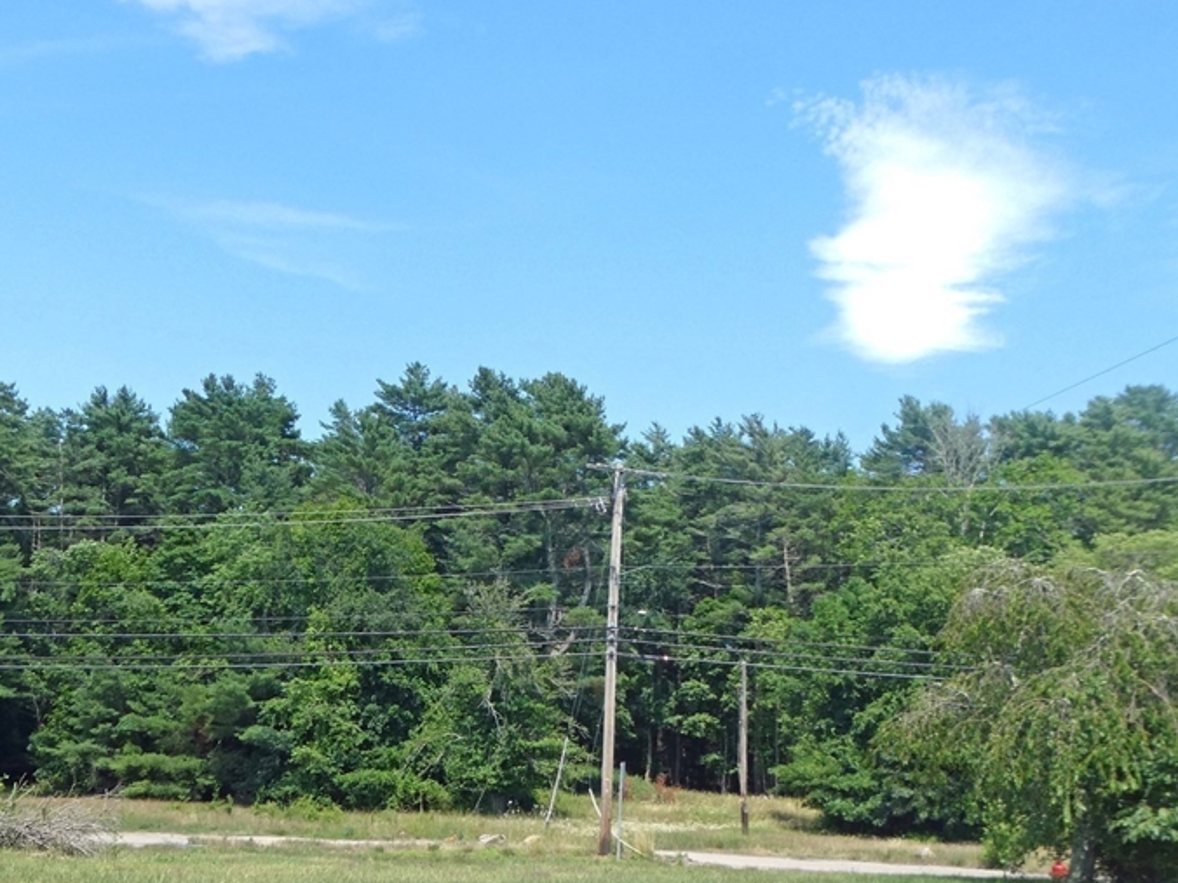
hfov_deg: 38.0
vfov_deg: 28.7
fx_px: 1702
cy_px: 646
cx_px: 469
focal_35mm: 50
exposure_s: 1/400
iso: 80
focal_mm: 5.8
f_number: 3.6
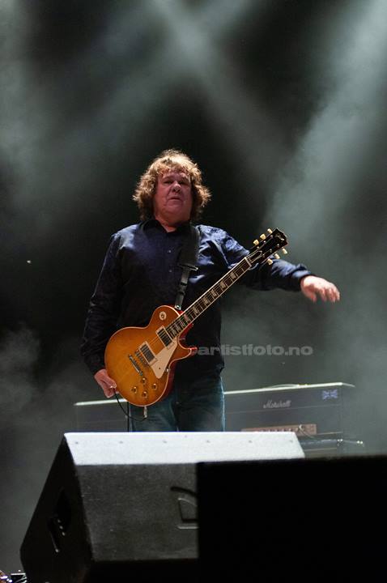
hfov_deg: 11.4
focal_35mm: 120
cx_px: 194
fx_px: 1940
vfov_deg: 17.1
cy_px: 292
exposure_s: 1/250
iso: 400
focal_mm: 80
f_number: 2.8
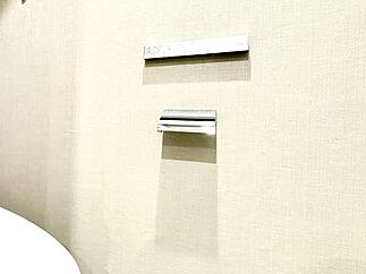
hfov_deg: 63.7
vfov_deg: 53.0
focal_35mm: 26
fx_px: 275
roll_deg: -2.1
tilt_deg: +0.7
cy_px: 130
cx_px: 95
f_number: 2.2
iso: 640
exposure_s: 1/50
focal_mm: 2.22
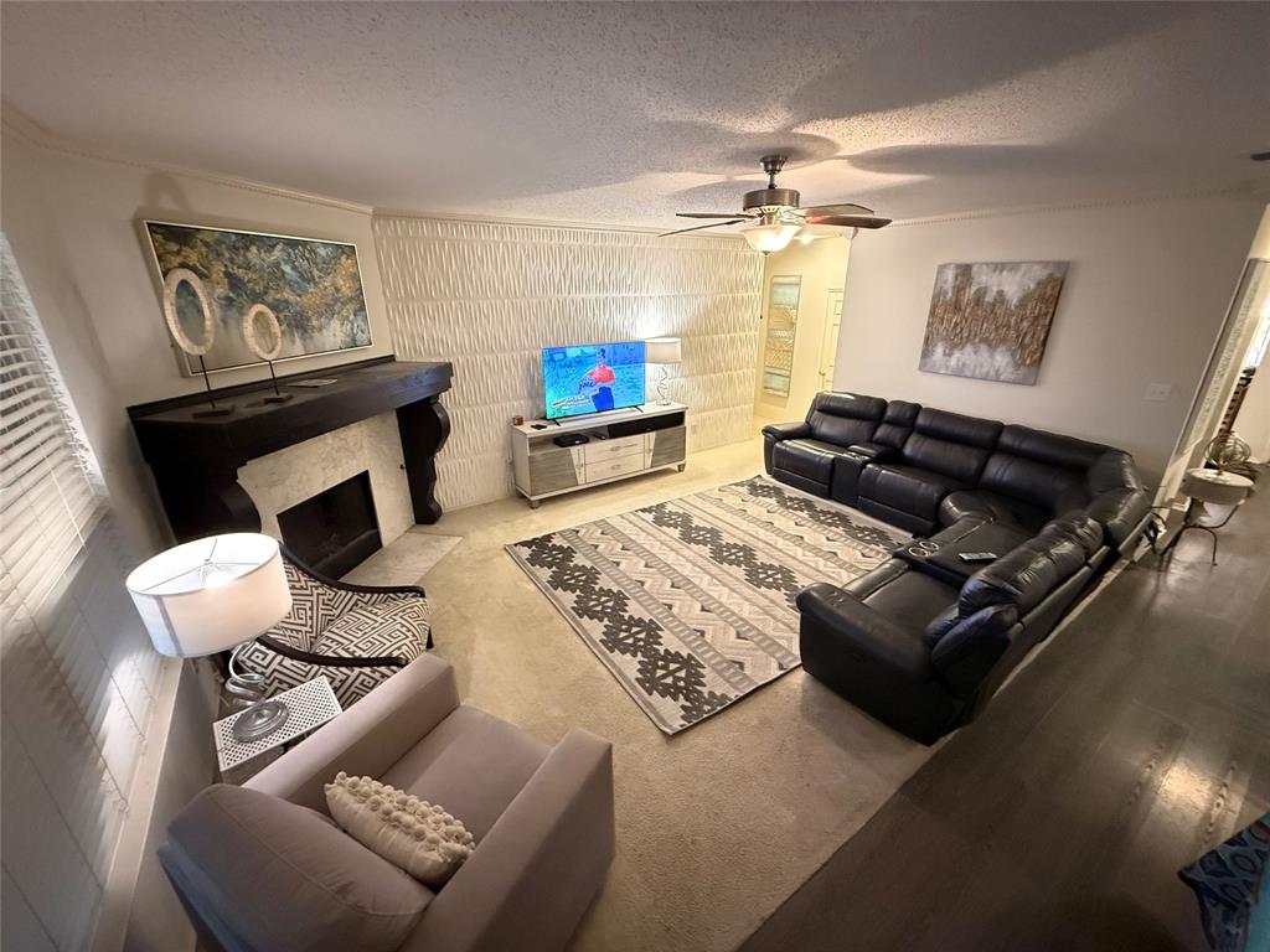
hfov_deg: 102.1
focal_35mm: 14
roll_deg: +0.3
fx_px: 514
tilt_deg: -20.4
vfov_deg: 85.7
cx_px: 635
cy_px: 476
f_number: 2.2
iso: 1250
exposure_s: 1/40
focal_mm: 2.22
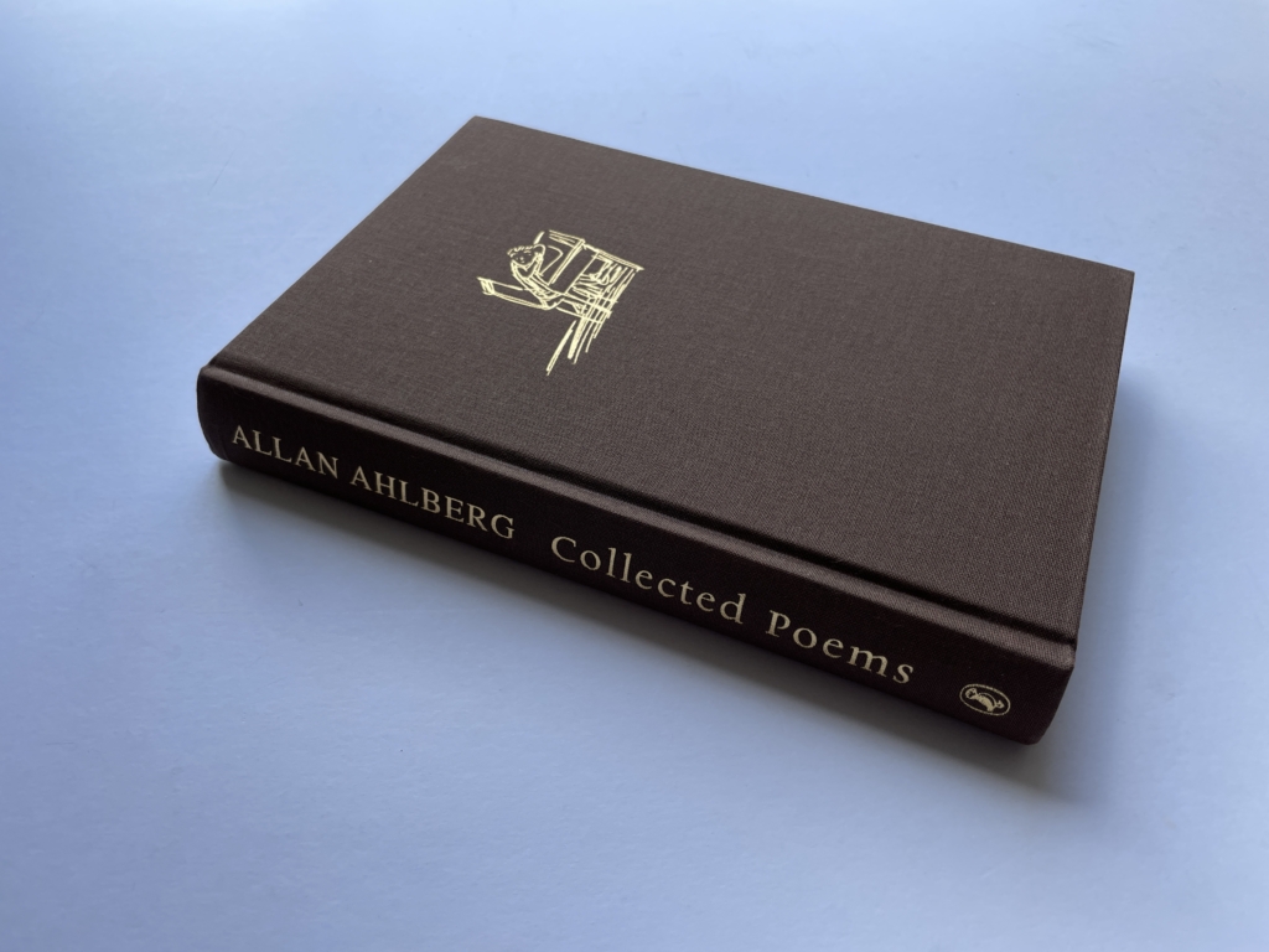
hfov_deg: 67.3
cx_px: 634
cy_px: 476
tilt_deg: -48.2
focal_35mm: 26
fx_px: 953
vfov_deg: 53.1
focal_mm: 4.2
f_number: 1.6
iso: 32
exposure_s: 1/418
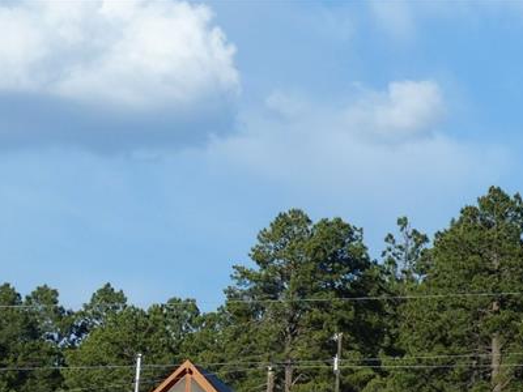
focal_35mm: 310
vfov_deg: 4.8
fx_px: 4684
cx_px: 186
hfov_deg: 6.4
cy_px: 499
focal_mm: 21.8
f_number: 4
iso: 100
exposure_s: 1/1000
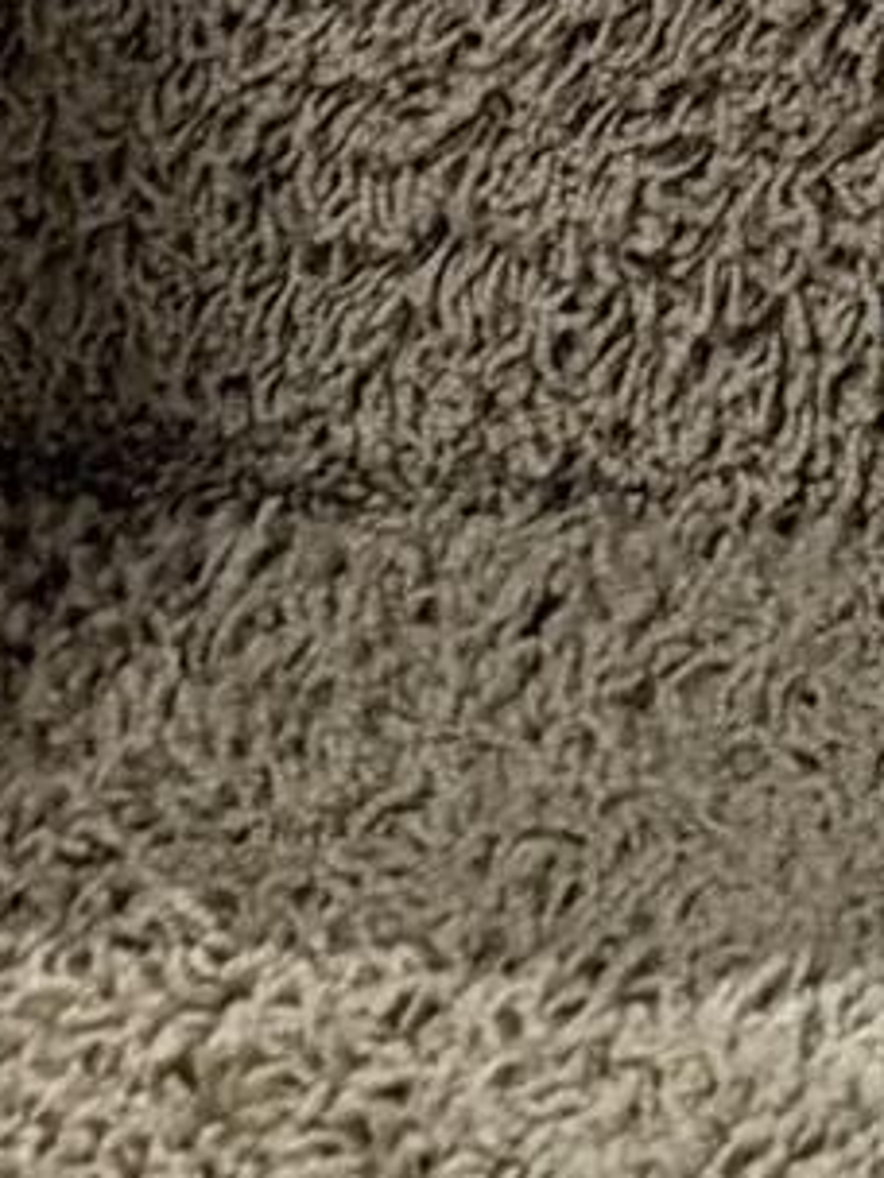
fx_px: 6197
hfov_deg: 7.0
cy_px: -2949
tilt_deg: -5.7
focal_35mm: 182
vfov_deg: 8.2
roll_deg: -0.4
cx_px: 2951
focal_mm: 6.76
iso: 500
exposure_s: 1/60
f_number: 1.78
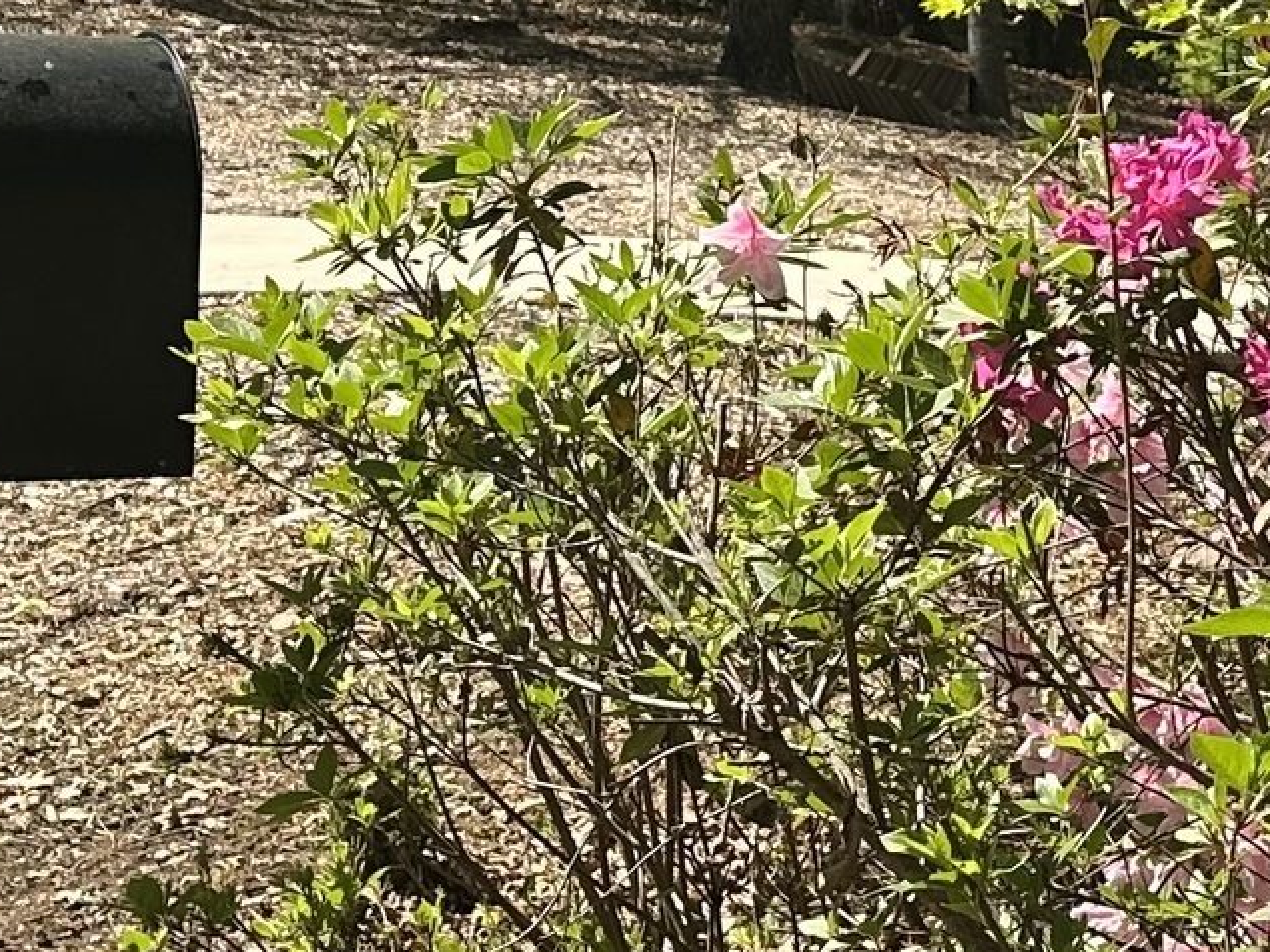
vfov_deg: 12.7
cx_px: 1631
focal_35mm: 116
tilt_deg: -0.6
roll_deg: -1.8
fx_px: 4256
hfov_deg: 16.1
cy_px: 176
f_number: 1.78
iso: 80
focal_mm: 6.86
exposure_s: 1/2252
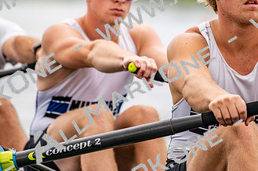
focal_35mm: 705
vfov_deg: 1.9
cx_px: 192
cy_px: 44
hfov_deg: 2.9
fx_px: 5050
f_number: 4.5
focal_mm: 400
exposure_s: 1/2500
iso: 360
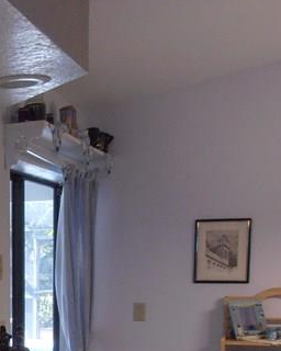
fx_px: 780
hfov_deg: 18.3
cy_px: 339
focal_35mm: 75
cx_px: -131
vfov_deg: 24.4
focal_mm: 4.2
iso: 125
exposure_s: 1/30
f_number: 3
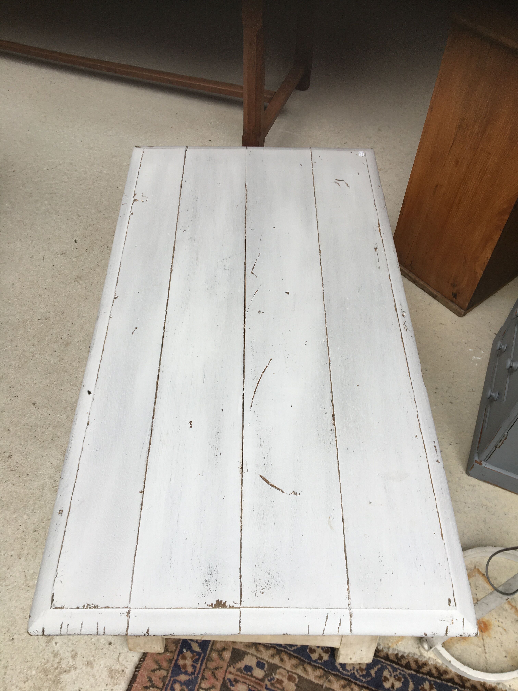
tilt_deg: -50.7
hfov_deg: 48.2
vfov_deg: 61.7
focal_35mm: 29
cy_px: 346
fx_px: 579
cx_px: 259
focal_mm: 4.15
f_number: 2.2
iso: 25
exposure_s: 1/100
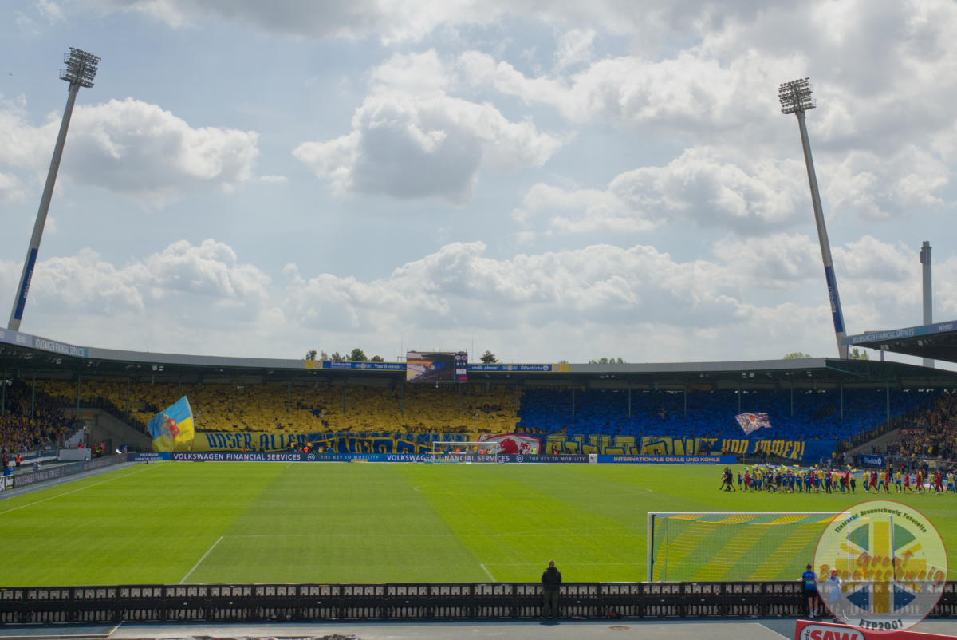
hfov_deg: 42.7
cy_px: 320
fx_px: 1224
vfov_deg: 29.3
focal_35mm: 46
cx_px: 478
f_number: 8
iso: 400
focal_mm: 16.9
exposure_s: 1/1000
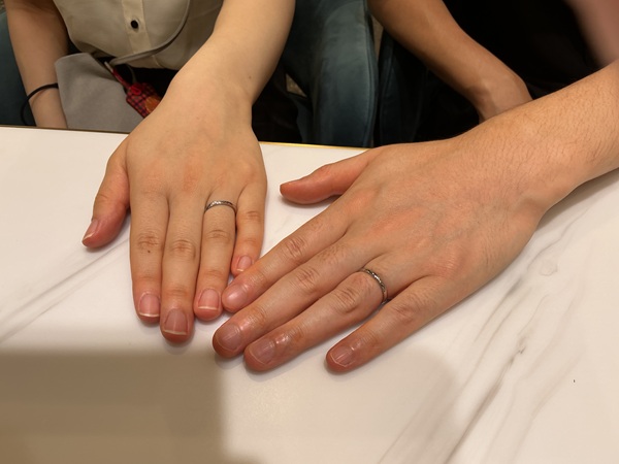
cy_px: 232
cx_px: 310
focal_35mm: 29
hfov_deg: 61.7
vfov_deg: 48.2
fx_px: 519
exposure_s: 1/120
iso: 20
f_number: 1.8
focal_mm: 3
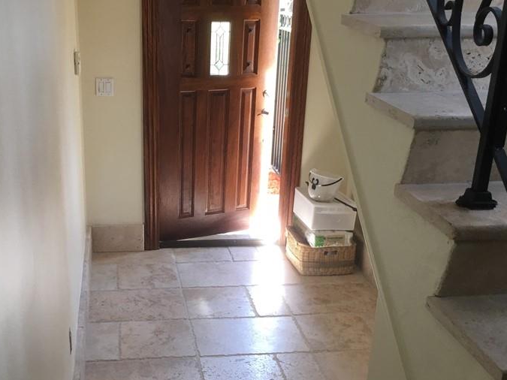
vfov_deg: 32.8
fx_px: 644
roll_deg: -0.6
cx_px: 201
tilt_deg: -21.3
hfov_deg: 42.7
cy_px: 228
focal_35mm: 44
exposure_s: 1/30
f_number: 2.2
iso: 32
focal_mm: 4.15
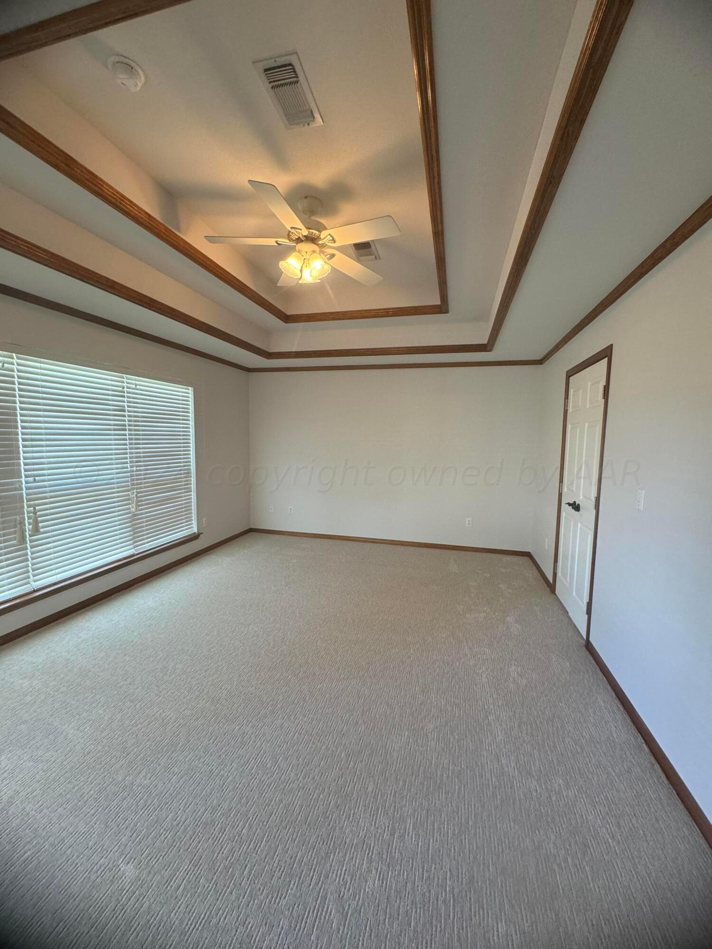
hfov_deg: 85.7
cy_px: 474
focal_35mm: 14
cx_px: 356
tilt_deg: -5.8
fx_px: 384
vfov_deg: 102.1
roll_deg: -0.4
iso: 200
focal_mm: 2.22
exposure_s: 1/60
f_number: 2.2
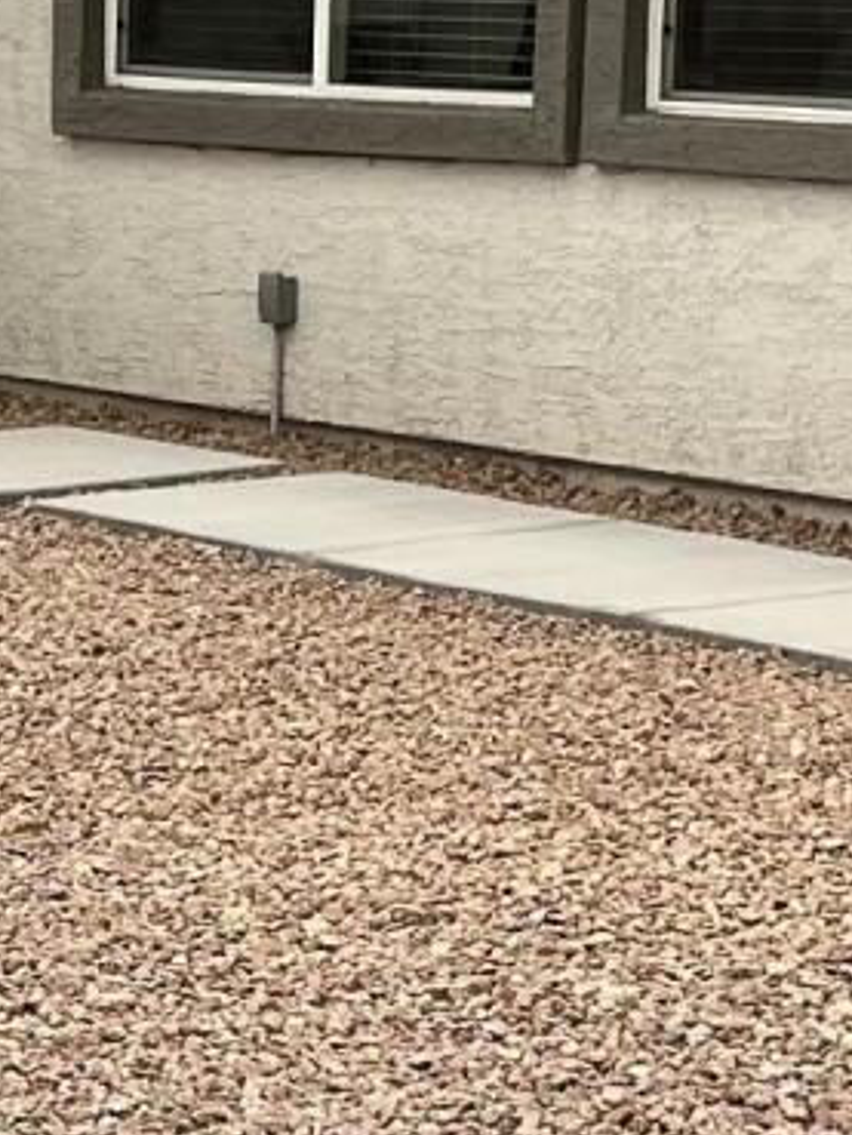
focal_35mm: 141
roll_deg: +0.6
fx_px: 4625
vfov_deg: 14.0
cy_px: 791
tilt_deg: -10.9
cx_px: -277
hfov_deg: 10.3
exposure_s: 1/329
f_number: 1.6
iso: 50
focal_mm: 5.1
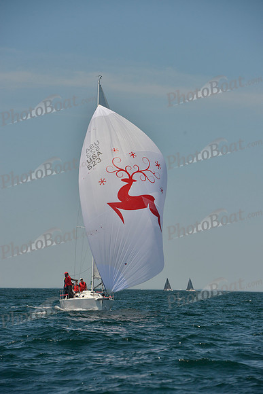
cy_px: 197
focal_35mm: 170
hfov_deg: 8.1
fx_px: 1862
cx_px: 132
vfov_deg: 12.1
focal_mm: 170
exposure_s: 1/800
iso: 400
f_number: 9
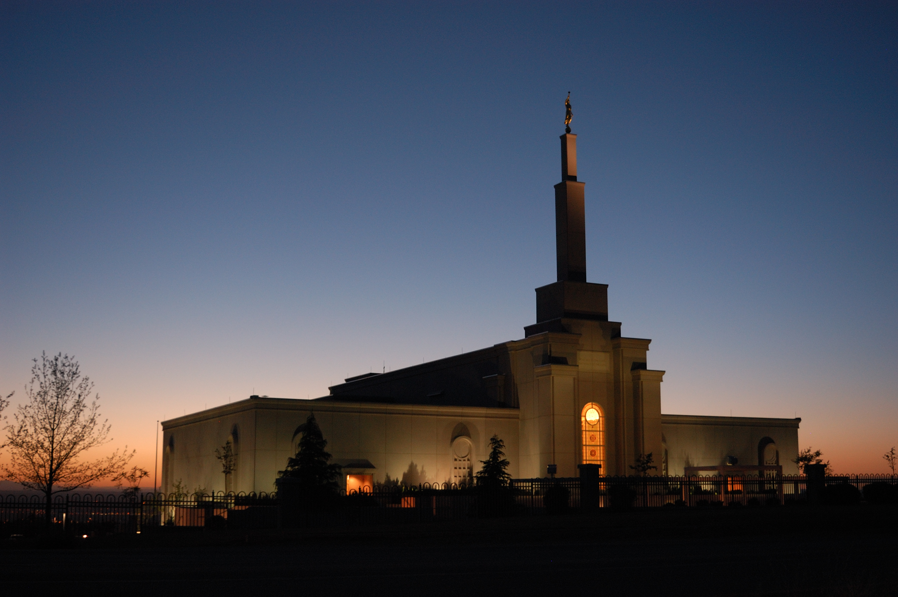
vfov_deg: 31.8
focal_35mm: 42
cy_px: 298
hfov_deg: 46.4
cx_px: 449
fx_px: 1047
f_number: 3.5
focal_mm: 28
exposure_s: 1/30
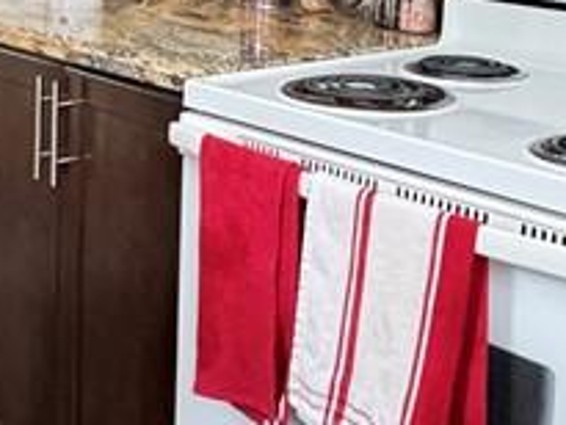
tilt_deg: -5.6
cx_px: 290
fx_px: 1145
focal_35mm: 70
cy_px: -17
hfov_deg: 27.8
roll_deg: -2.1
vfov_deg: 20.3
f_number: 2.2
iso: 800
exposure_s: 1/60
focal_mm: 2.22
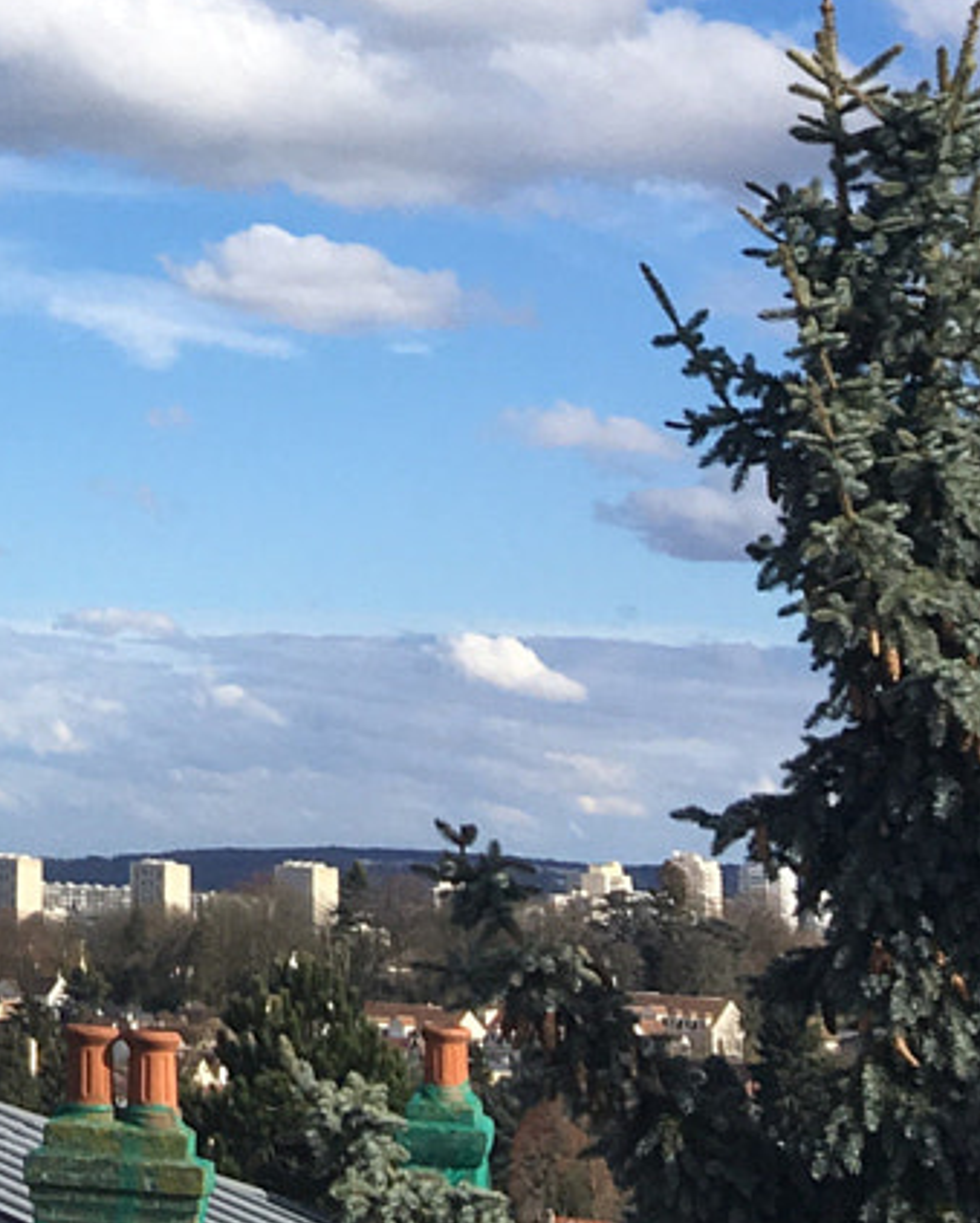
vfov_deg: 16.8
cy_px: -434
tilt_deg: +17.6
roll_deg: -3.3
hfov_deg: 13.6
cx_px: -451
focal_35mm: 107
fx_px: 3875
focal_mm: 4.15
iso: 25
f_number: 2.2
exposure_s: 1/2079
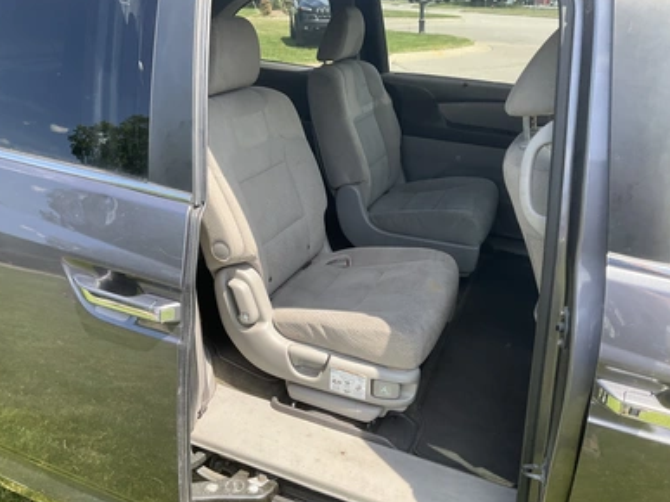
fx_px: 580
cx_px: 334
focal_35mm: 30
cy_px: 249
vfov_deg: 46.8
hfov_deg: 60.0
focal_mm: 3
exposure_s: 1/335
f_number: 1.8
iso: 25
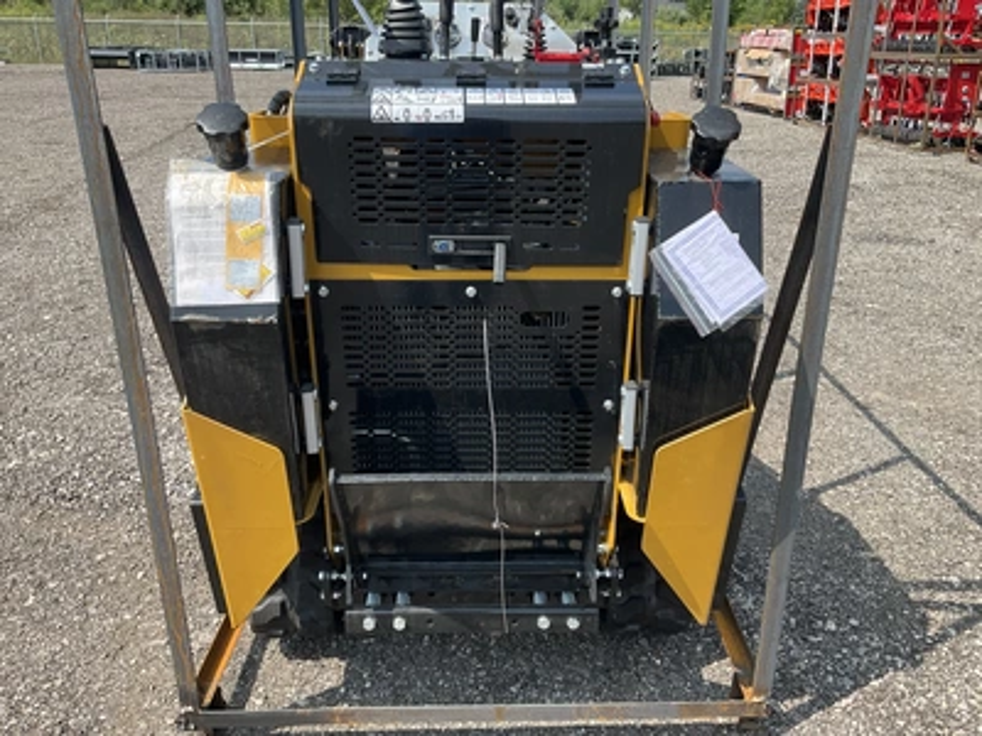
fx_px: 823
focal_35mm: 29
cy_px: 368
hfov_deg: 61.7
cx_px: 491
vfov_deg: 48.2
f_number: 1.8
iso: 25
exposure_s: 1/770
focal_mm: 3
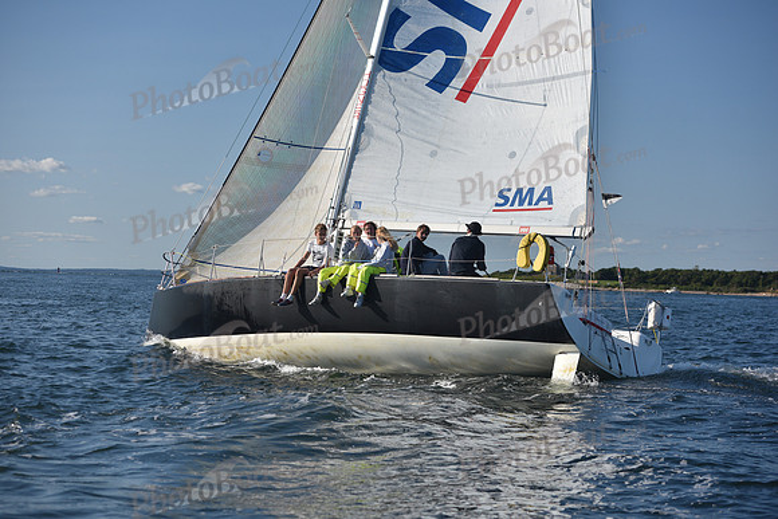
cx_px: 389
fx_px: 1513
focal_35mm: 70
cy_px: 260
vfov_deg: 19.5
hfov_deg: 28.8
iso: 250
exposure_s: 1/1600
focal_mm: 70
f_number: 4.5
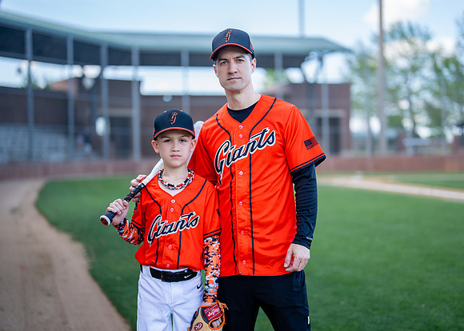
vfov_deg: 26.3
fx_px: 710
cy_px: 166
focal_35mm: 54
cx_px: 232
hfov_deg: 36.2
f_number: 1.2
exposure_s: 1/1600
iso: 125
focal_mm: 50
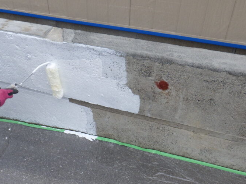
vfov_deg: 33.3
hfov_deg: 43.4
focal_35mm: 43
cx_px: 87
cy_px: 124
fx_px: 306
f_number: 4.2
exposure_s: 1/640
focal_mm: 5
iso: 125
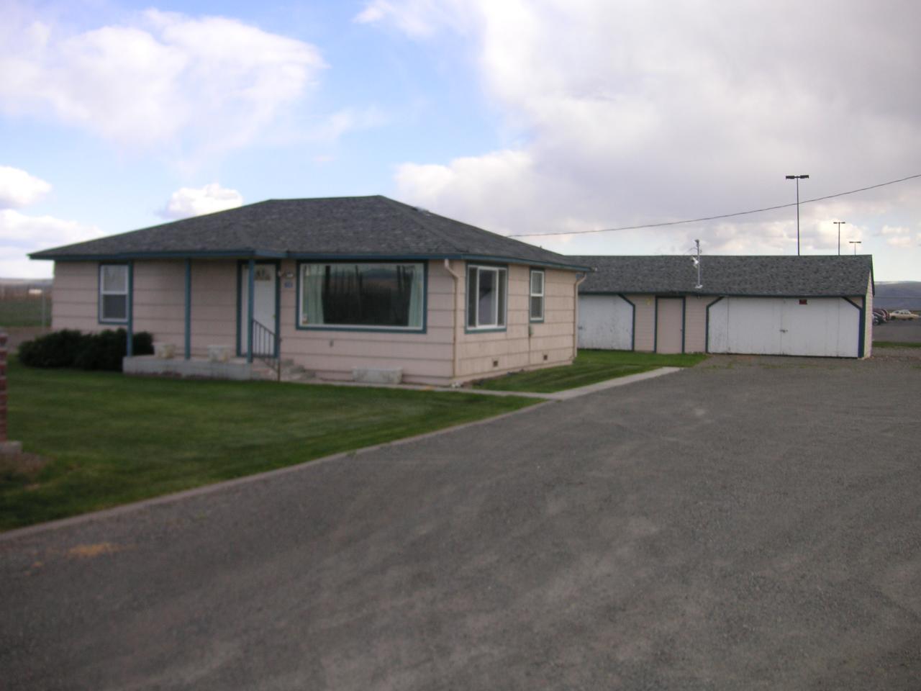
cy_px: 346
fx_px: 984
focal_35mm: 37
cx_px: 460
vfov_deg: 38.7
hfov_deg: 50.1
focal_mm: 6.1
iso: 50
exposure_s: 1/750
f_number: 2.8
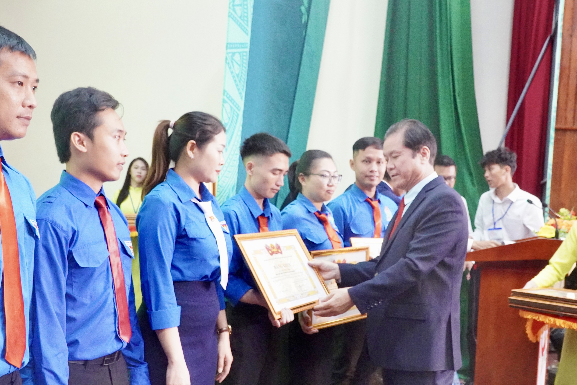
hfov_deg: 51.2
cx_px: 281
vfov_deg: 35.4
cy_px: 205
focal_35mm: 38
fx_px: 603
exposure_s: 1/250
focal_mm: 21
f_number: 5.6
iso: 10000
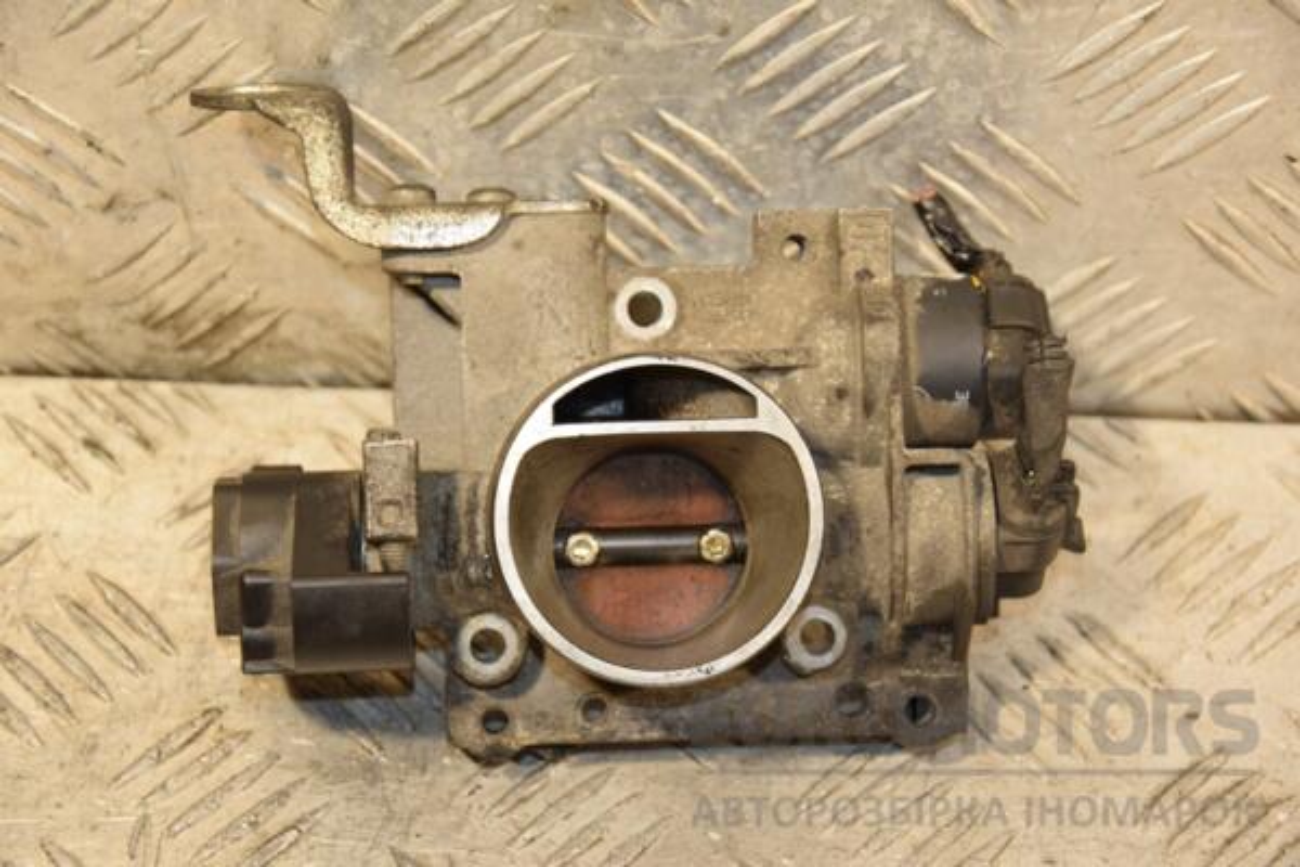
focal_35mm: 105
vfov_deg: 13.0
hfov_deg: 19.5
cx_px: 650
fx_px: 3791
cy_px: 434
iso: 800
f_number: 5.3
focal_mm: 70
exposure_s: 1/125
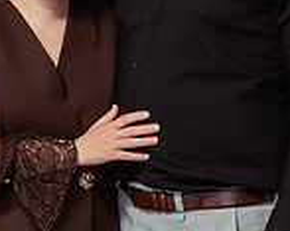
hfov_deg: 15.1
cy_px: 68
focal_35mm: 113
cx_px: -208
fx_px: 968
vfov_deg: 13.6
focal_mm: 29
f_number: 3.2
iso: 1000
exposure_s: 1/125
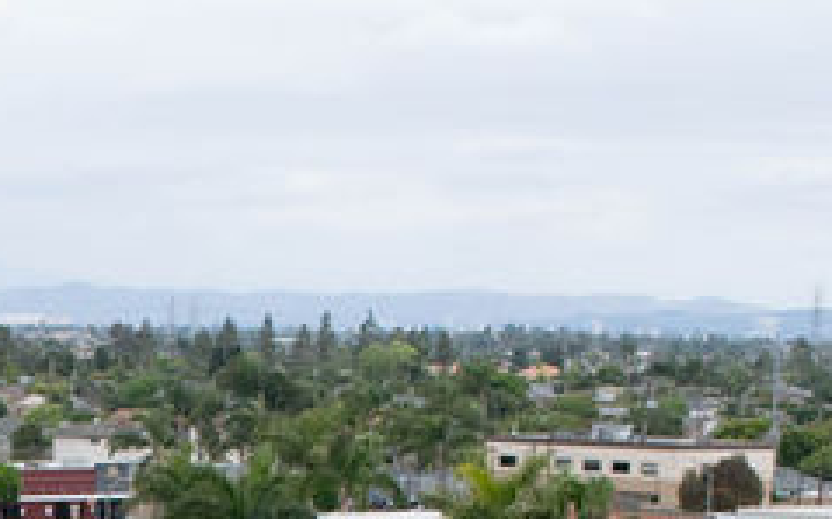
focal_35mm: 161
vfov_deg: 7.8
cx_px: -225
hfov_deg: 12.6
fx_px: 3648
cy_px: 1008
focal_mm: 23
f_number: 6.3
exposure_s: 1/1600
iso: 400
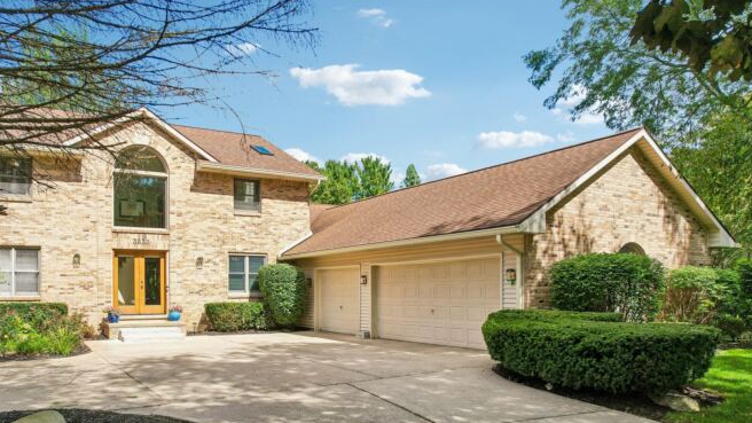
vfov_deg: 42.2
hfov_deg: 69.4
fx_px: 538
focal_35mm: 27
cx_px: 314
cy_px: 288
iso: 100
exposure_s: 1/1250
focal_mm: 8.4
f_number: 2.8
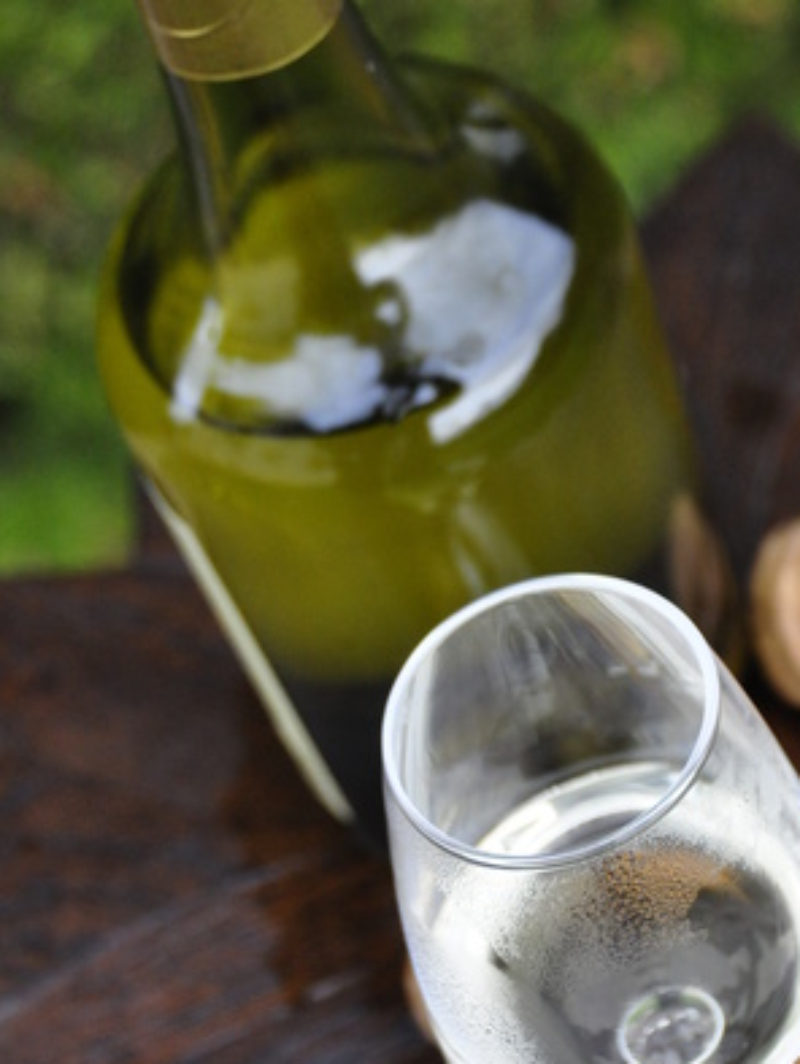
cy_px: 467
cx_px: 495
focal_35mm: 132
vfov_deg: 14.9
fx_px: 4063
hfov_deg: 11.2
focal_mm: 60
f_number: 4.8
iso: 1600
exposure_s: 1/320
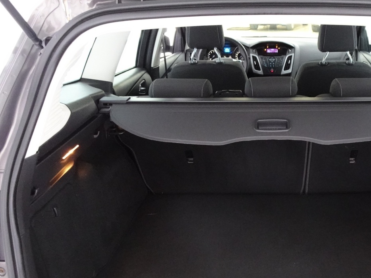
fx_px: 397
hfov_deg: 48.6
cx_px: 268
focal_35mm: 37
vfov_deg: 37.7
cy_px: 209
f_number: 3.5
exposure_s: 1/8
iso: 1000
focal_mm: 4.25
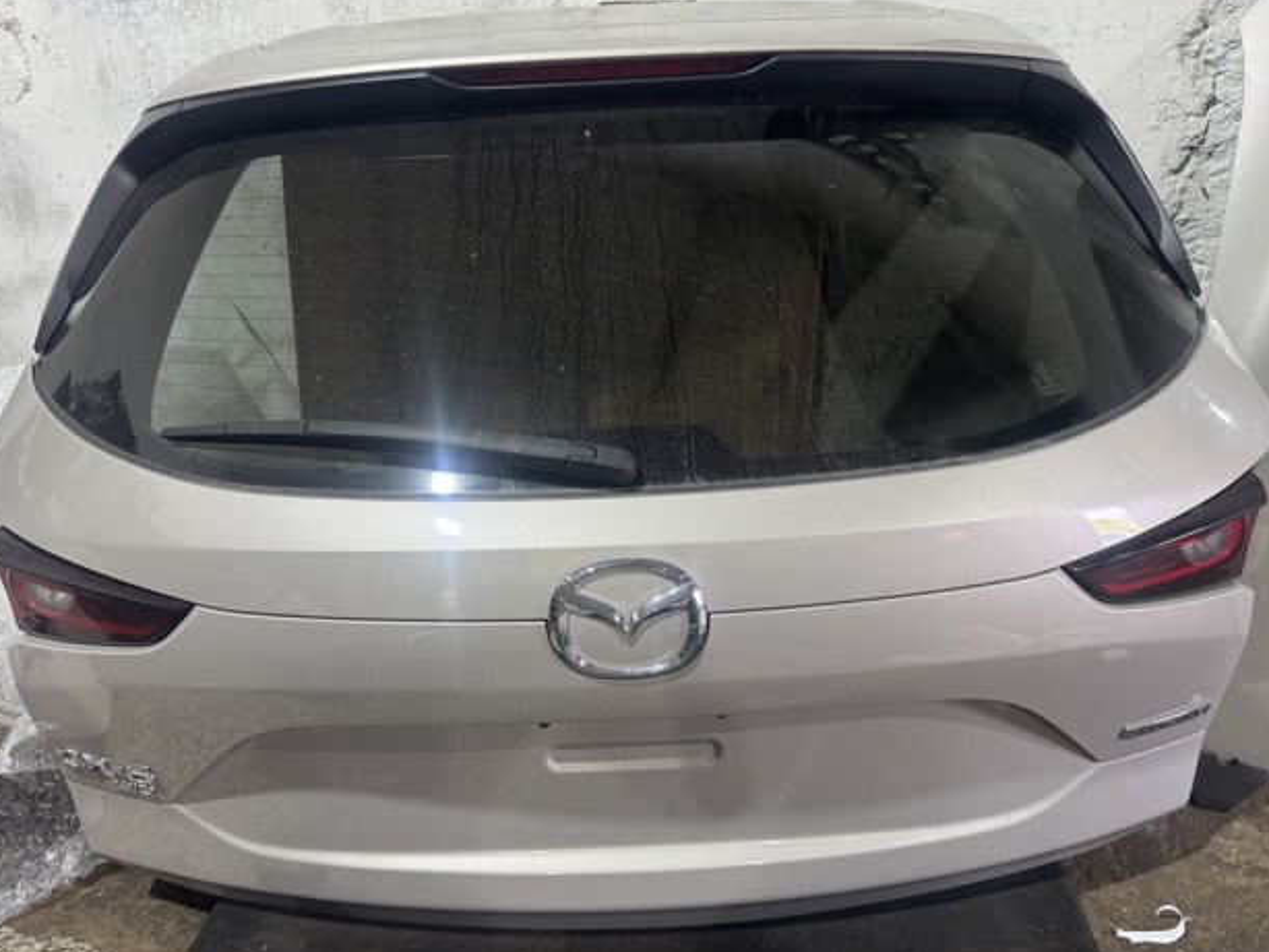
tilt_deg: -22.3
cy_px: 469
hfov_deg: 69.4
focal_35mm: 25
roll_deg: +3.1
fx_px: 917
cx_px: 614
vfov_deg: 54.9
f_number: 1.78
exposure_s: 1/50
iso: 200
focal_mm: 6.76
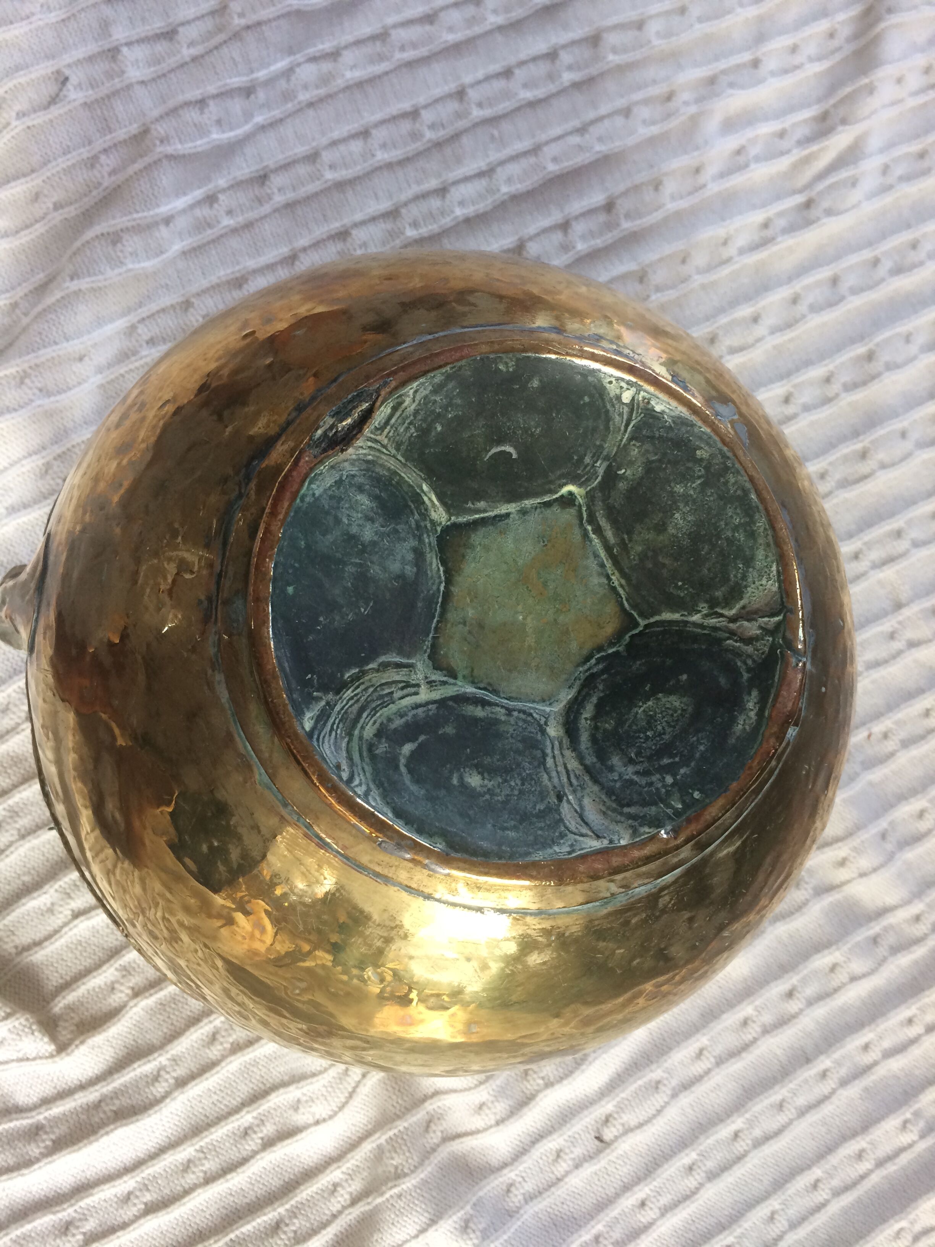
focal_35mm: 29
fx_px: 1044
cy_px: 624
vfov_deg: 61.7
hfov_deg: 48.2
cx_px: 468
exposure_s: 1/33
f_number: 2.2
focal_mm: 4.15
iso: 64
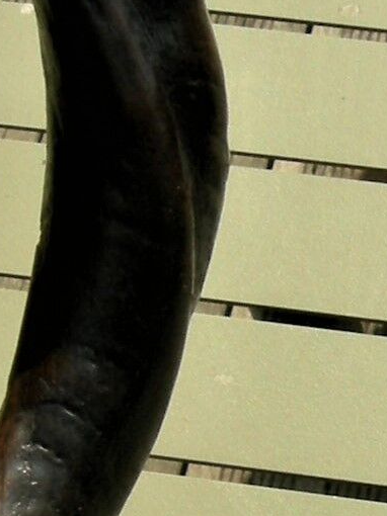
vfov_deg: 10.7
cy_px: 574
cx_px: 533
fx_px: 2730
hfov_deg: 8.0
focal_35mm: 183
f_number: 6
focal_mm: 7.5
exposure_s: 1/221
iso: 64
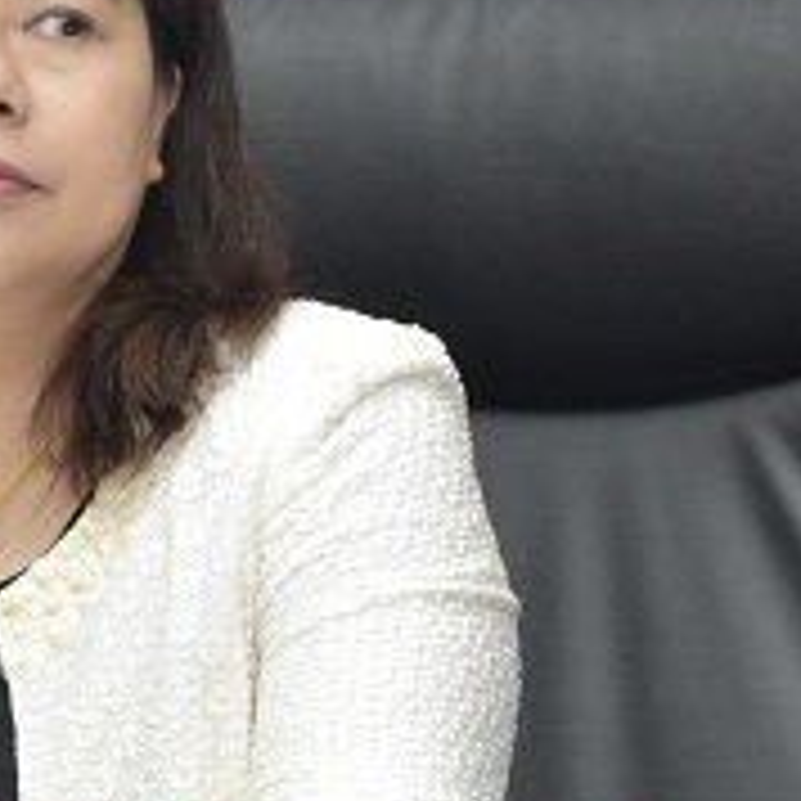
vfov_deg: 2.5
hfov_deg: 2.5
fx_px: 18483
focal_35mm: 706
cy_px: 342
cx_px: 864
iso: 800
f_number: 8
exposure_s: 1/50
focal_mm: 116
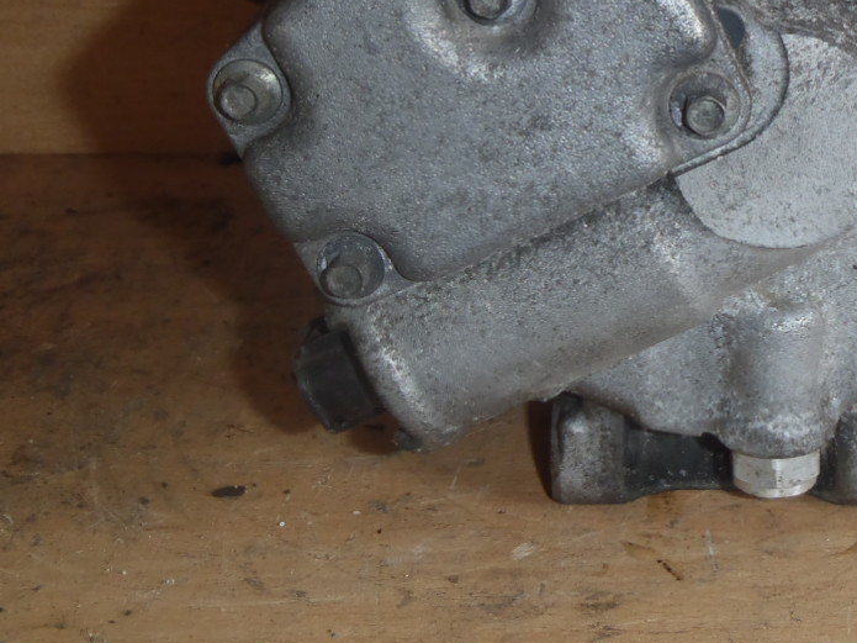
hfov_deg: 27.2
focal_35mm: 70
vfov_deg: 20.6
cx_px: 691
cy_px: 68
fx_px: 1733
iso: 100
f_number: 4.6
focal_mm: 6.83
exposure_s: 1/40
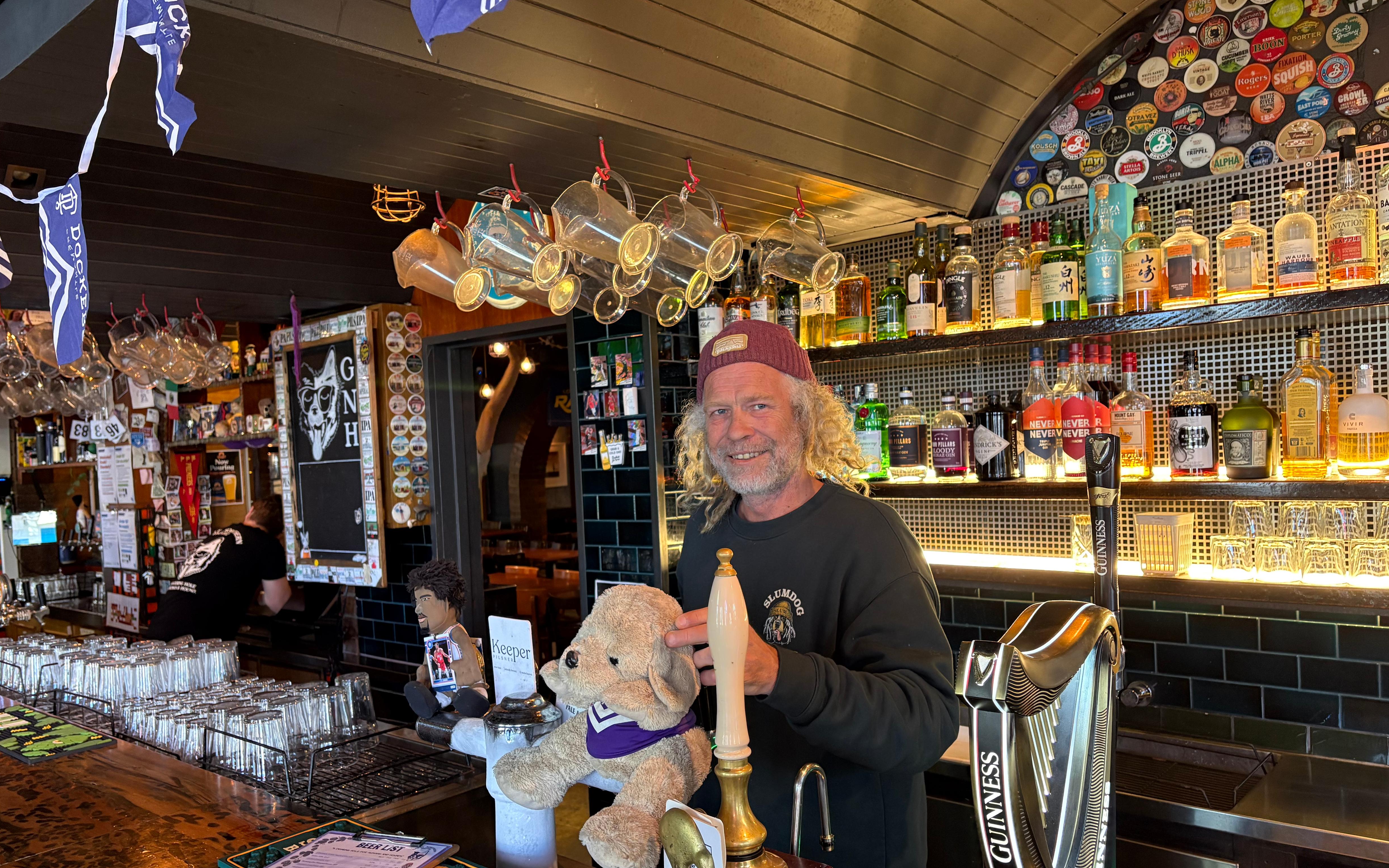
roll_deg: +3.3
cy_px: 465
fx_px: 1060
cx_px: 703
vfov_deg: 44.5
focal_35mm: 28
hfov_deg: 66.5
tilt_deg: -0.8
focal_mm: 5.96
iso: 320
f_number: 1.6
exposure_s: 1/50
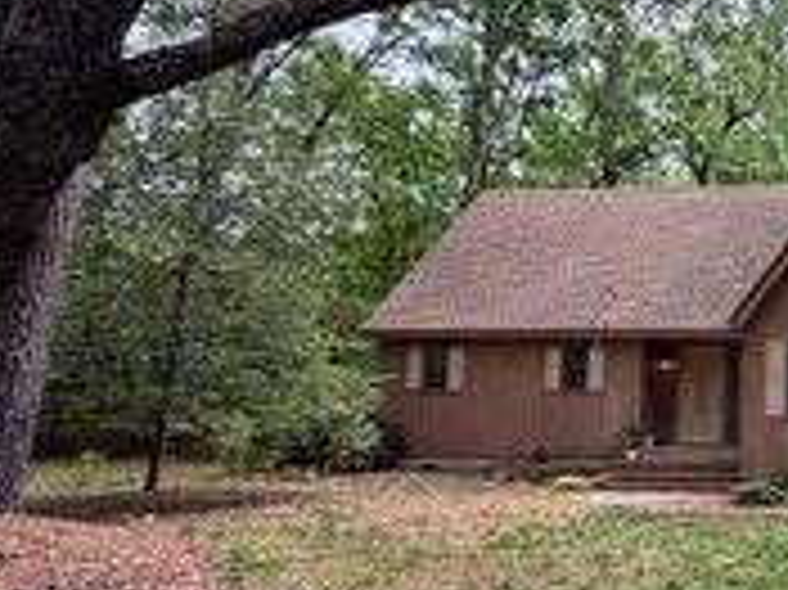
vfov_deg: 35.9
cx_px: 955
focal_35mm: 40
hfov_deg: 36.0
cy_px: 304
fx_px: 910
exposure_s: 1/141
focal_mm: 2.22
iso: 50
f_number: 2.2
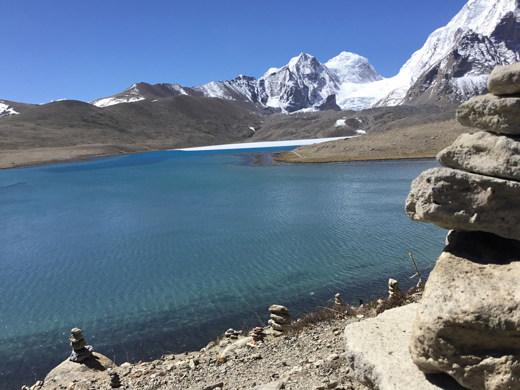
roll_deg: +2.6
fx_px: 481
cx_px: 261
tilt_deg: -5.0
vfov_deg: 44.2
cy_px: 189
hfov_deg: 56.8
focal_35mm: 32
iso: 25
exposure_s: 1/1894
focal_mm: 3.3
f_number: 2.4
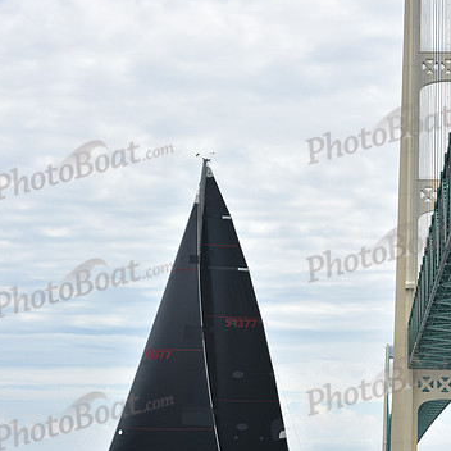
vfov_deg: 17.6
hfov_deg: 17.7
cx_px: 240
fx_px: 1445
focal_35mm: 98
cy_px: 334
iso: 250
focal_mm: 70
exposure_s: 1/800
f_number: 8
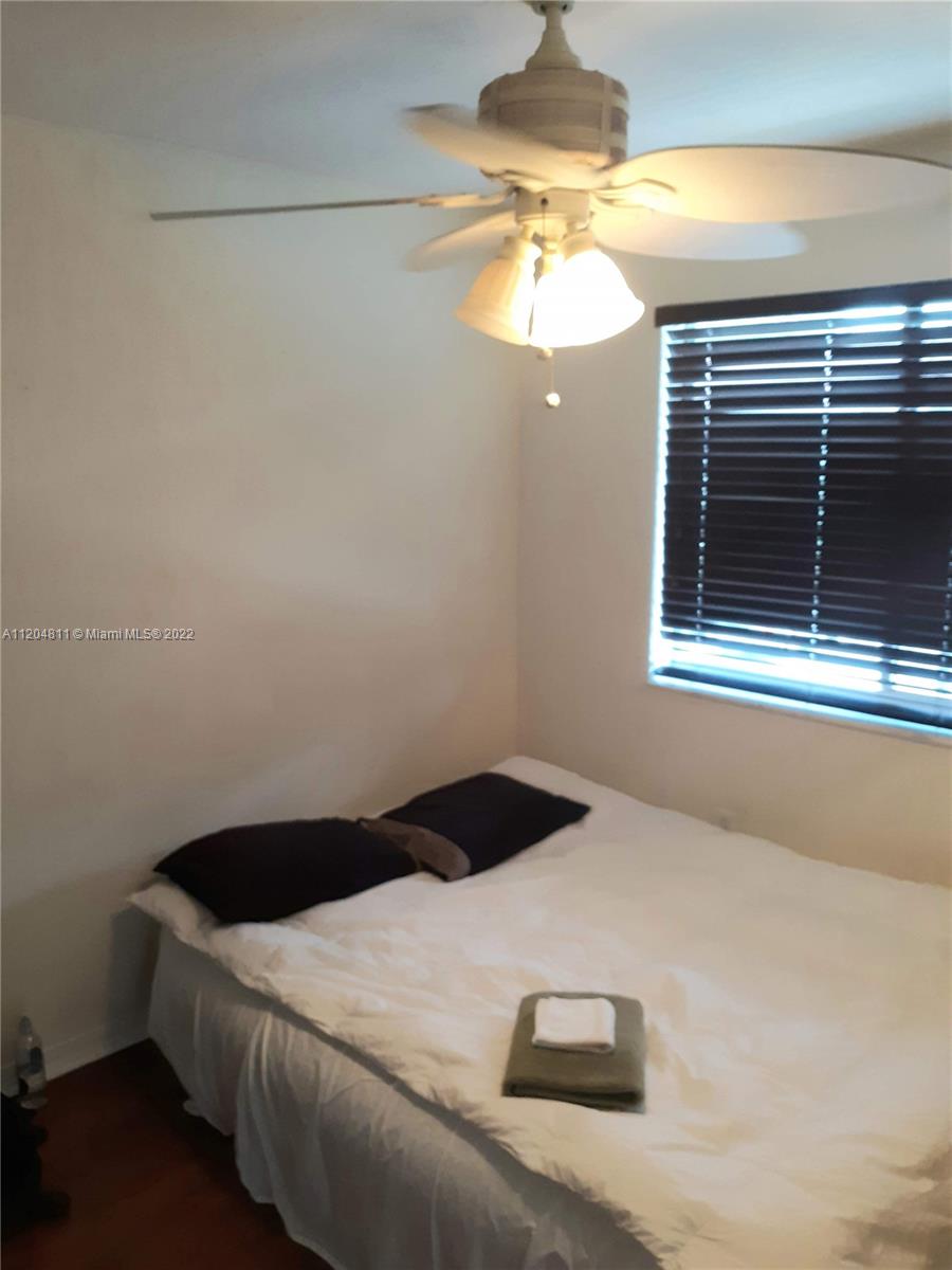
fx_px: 1027
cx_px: 476
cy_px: 635
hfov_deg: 49.7
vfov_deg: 63.4
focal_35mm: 28
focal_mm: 3.7
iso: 200
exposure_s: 1/40
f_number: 1.7
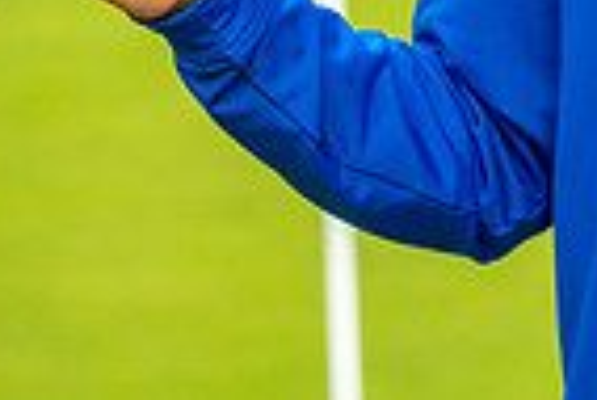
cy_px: -411
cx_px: 689
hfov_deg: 5.9
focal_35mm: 347
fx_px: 5760
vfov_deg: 3.9
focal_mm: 85
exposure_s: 1/1250
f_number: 4
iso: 640
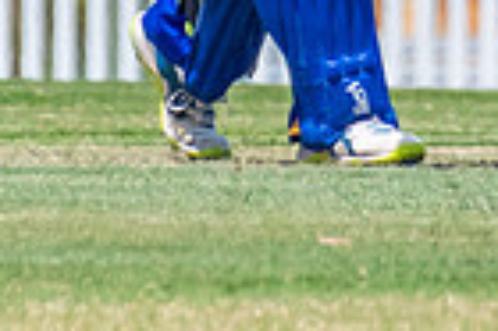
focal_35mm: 3971
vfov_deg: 0.3
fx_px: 54868
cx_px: 393
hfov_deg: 0.5
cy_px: -400
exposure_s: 1/2000
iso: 400
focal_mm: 400
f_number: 6.3
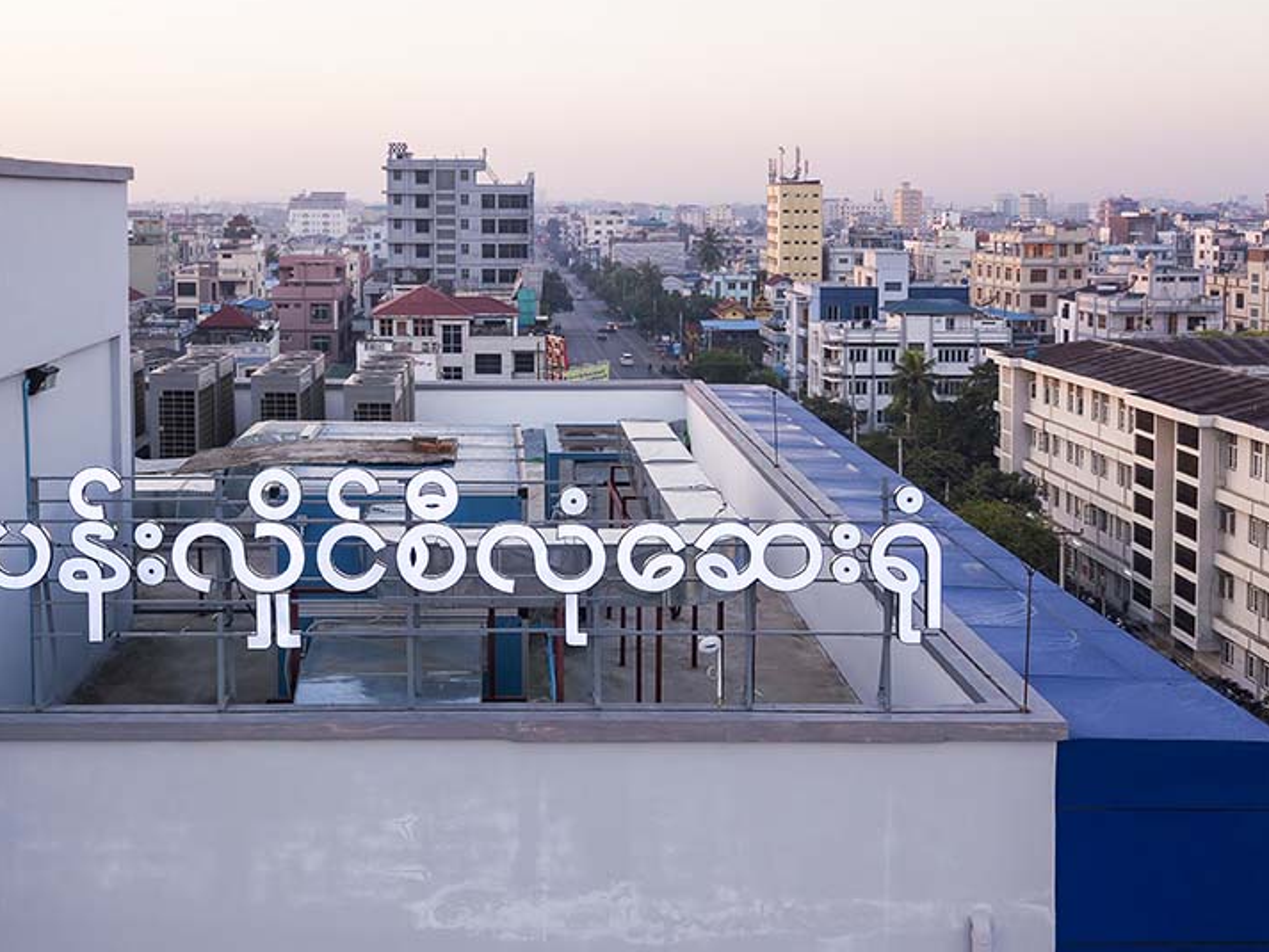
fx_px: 1283
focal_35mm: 35
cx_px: 536
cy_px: 571
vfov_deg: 40.5
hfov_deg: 52.4
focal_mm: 4.73
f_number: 2.2
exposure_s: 1/200
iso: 100
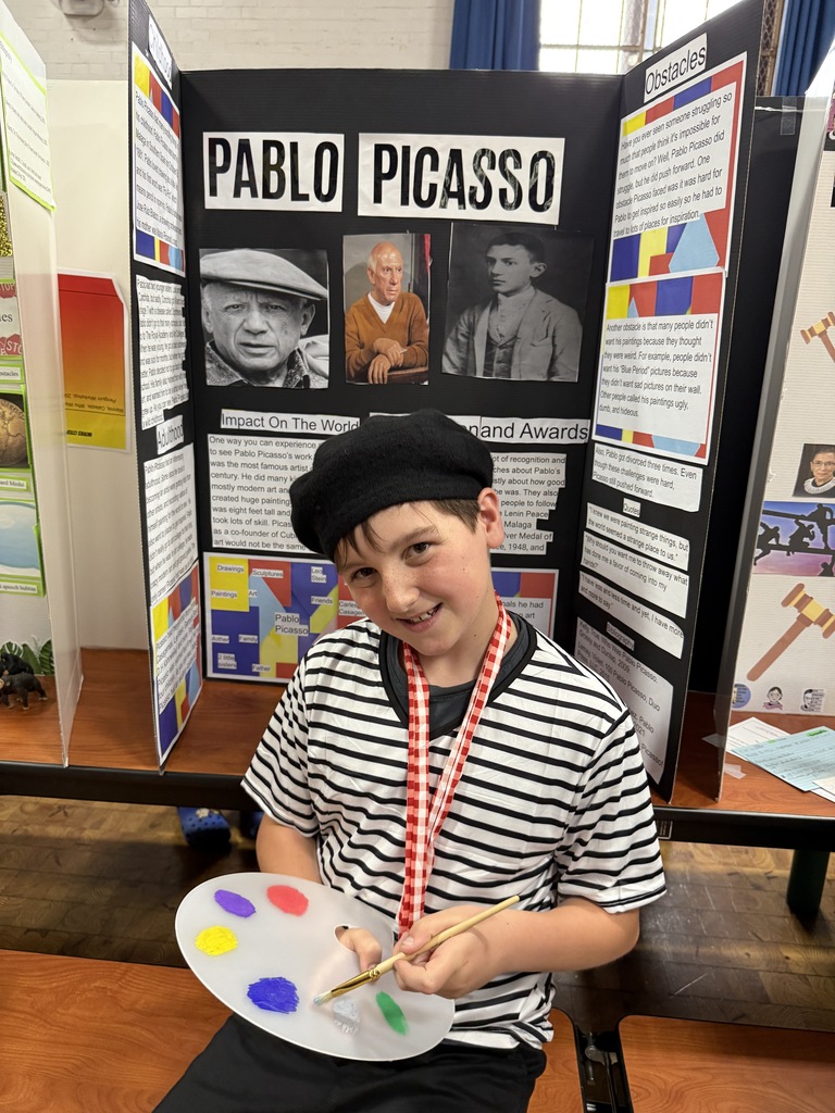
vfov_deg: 71.6
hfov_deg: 56.8
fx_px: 772
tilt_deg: -15.2
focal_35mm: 24
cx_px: 418
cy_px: 556
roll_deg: -2.2
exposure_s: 1/60
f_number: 1.78
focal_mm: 6.76
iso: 250
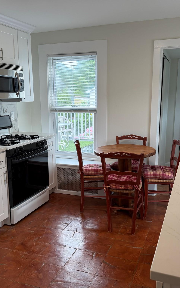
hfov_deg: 37.3
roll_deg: +0.4
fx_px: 267
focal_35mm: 34
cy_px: 144
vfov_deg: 56.7
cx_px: 92
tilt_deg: -11.3
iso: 100
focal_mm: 6.76
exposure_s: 1/111
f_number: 1.78
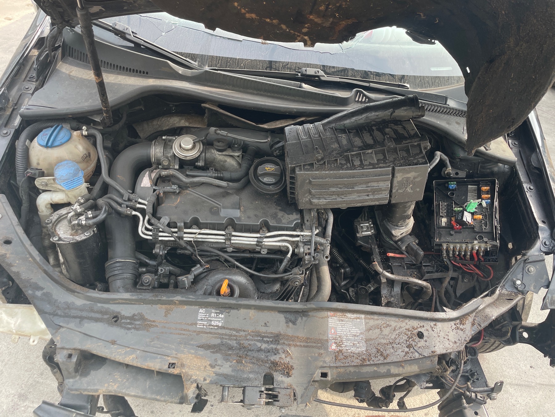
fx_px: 417
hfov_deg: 67.3
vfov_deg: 53.1
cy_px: 208
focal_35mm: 26
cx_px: 278
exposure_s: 1/247
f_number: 1.6
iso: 32
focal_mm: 4.2
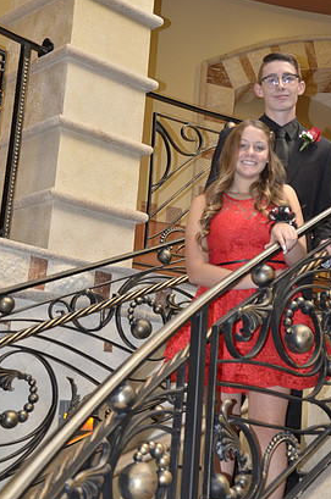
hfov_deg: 21.8
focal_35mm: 62
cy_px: 222
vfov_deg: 32.6
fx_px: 855
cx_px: 220
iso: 800
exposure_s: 1/30
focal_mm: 29
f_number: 3.8
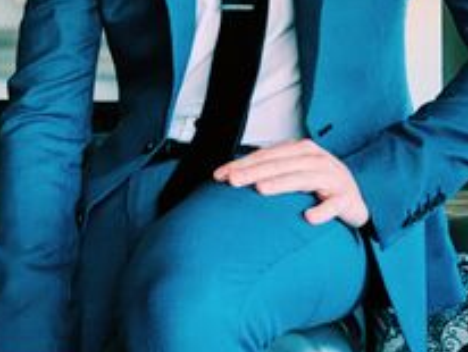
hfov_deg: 16.3
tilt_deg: +3.3
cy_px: 9
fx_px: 1638
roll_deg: +0.3
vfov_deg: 12.1
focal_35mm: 121
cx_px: 229
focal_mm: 6
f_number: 2.4
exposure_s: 1/122
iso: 100
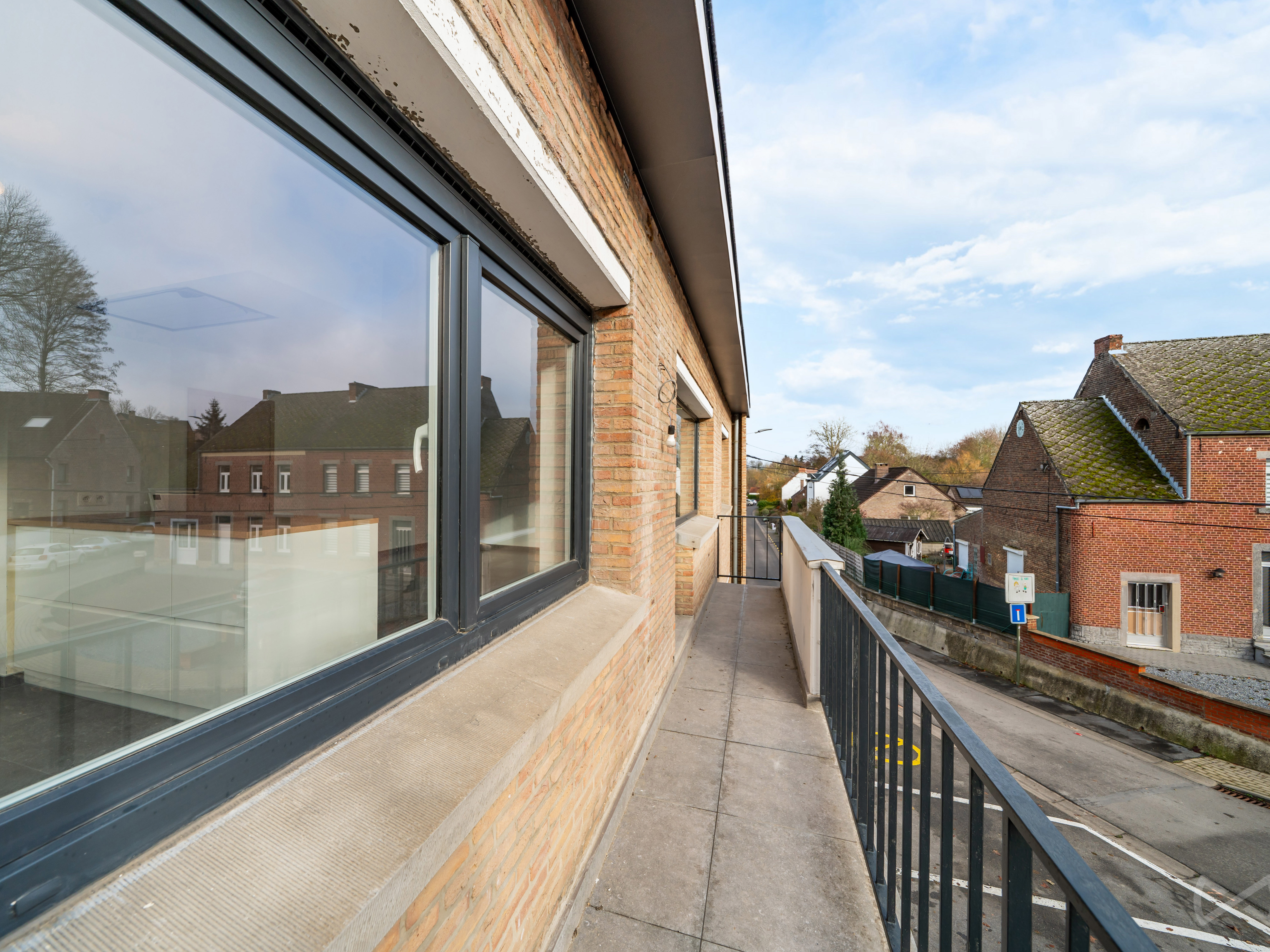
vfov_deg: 89.9
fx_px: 477
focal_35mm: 13
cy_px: 476
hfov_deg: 106.0
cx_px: 593
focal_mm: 12
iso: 100
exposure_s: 1/125
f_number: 7.1
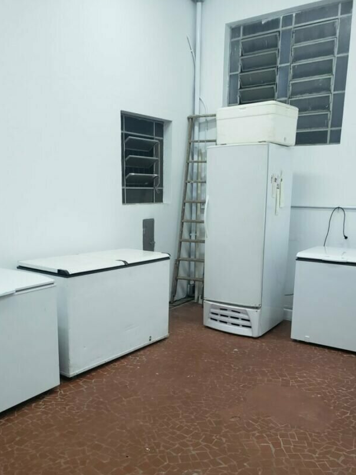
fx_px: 425
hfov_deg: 45.3
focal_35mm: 31
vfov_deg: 58.0
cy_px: 279
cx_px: 153
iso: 200
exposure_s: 1/60
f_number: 2.4
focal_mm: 4.3
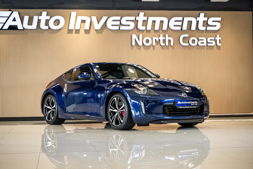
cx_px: 126
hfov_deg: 27.0
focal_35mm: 75
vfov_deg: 18.2
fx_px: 527
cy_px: 84
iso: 640
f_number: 2.8
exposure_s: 1/160
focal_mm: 75
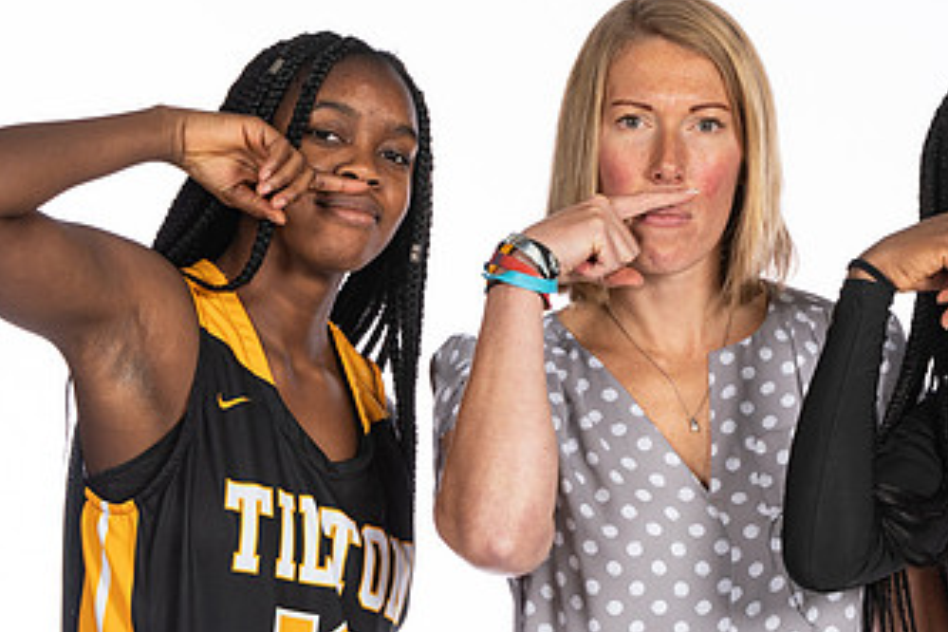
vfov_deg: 4.2
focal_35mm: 327
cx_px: 673
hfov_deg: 6.3
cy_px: 232
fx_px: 8610
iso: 100
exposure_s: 1/100
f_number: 5.6
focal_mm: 116
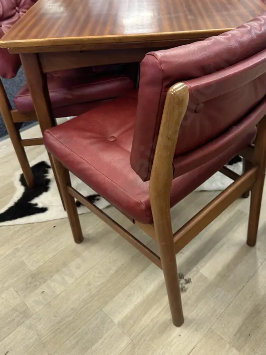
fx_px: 338
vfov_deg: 54.8
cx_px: 168
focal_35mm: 33
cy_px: 135
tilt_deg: -34.6
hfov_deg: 42.6
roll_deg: +1.6
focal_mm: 6.86
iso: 160
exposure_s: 1/50
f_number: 1.78
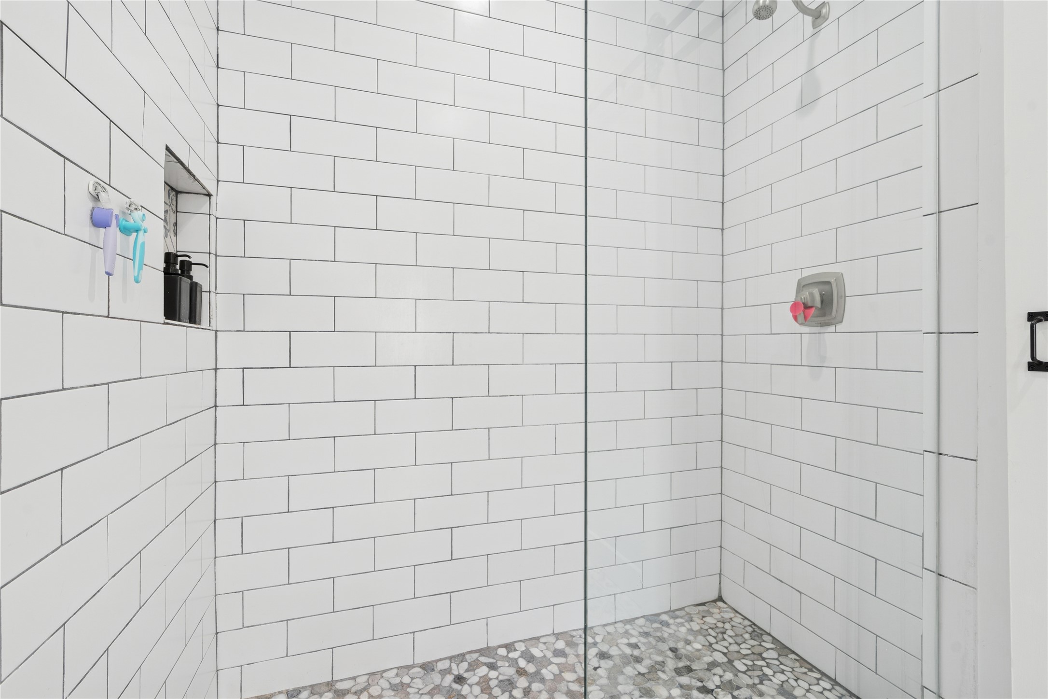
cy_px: 350
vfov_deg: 73.7
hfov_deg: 96.7
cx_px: 524
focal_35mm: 16
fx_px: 466
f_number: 8
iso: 200
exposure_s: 1/8
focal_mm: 16
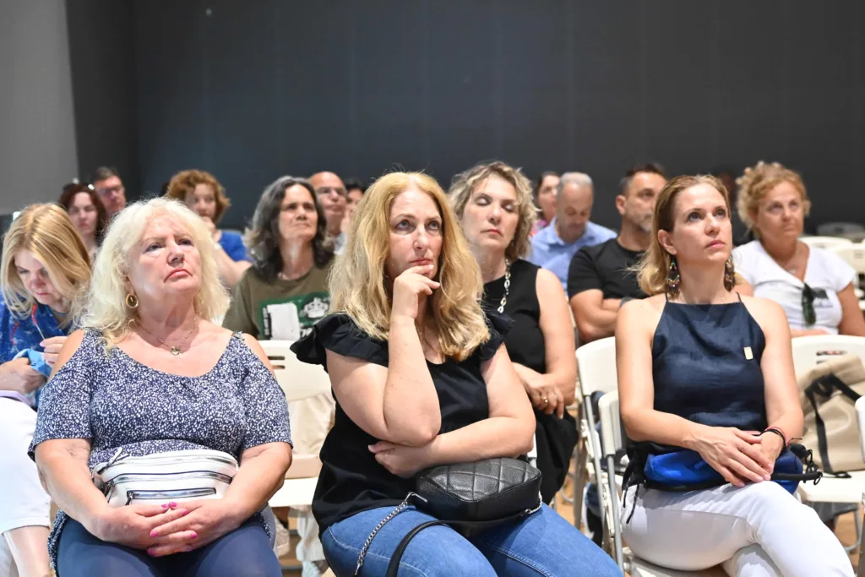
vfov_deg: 22.6
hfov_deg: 33.4
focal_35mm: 60
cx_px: 432
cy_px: 288
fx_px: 1442
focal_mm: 40
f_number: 2.8
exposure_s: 1/100
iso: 4000
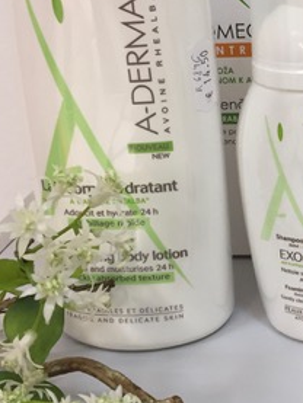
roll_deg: +2.0
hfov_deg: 21.0
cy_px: 129
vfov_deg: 28.7
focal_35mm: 67
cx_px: 325
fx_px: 781
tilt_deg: -18.0
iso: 40
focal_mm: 4.15
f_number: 2.2
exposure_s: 1/33
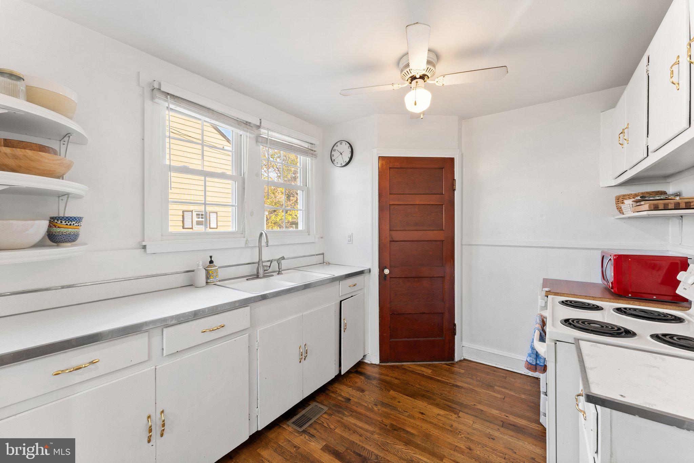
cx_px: 347
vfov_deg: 81.2
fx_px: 270
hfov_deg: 104.3
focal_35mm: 14
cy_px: 232
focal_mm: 14
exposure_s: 1/2
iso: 500
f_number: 8
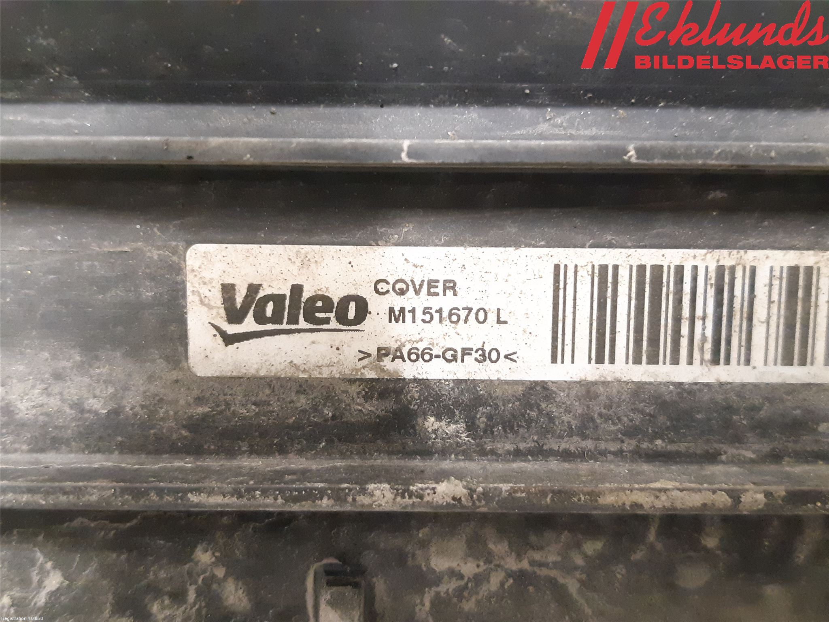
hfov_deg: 67.3
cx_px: 414
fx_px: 623
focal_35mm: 26
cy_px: 311
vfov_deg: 53.1
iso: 640
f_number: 1.7
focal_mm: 3.93
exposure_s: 1/17
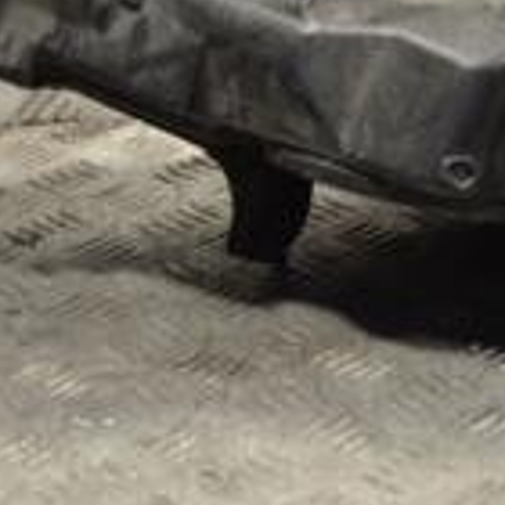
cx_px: 642
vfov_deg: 10.8
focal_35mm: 159
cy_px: -144
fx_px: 2621
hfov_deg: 10.8
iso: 160
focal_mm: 29
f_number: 4.5
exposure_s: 1/30
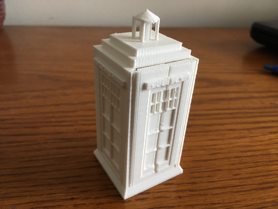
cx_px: 139
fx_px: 233
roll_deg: -3.1
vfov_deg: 48.2
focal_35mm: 29
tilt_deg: -30.3
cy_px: 104
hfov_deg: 61.7
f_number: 2.2
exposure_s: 1/30
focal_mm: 4.15
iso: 100
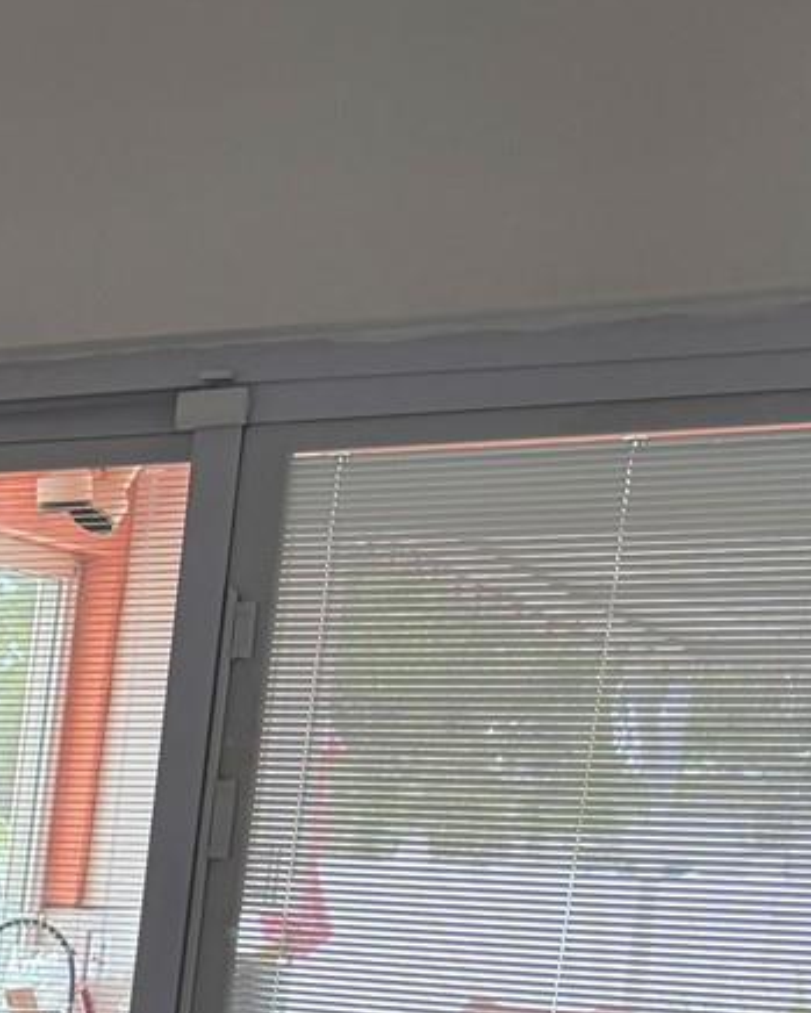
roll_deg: -2.6
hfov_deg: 14.8
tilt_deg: -10.2
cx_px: -781
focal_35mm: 86
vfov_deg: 20.2
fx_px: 2579
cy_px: 1345
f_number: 1.78
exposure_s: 1/121
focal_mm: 6.76
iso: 160
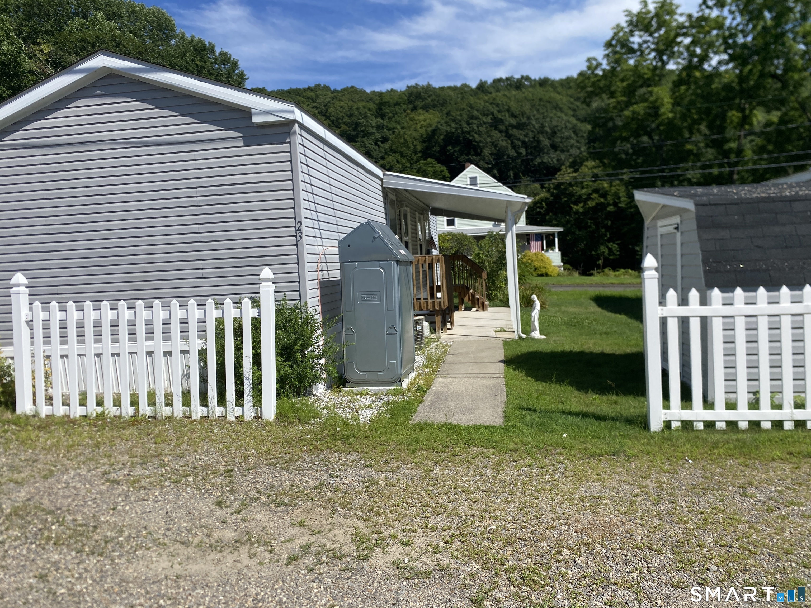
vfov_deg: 53.1
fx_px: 609
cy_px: 304
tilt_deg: -6.0
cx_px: 406
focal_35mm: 26
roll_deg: +3.6
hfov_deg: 67.3
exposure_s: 1/3984
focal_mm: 4.25
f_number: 1.8
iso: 32
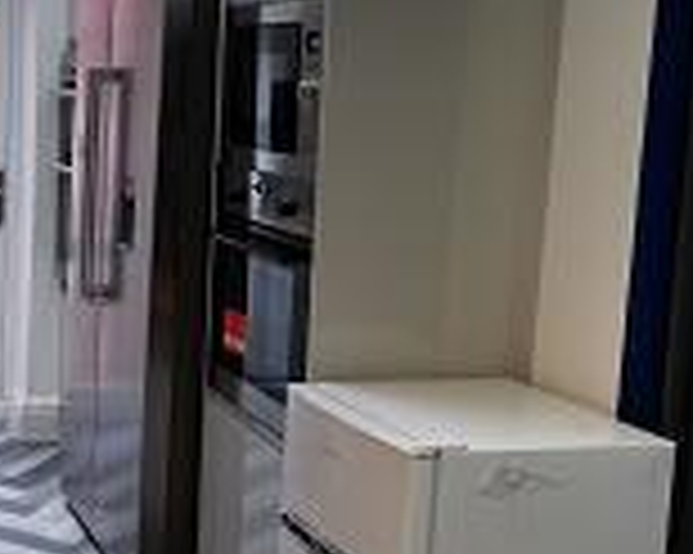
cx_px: -144
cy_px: 270
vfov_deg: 25.0
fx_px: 1250
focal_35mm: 61
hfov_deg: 27.2
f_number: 2.2
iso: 160
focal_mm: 2.35
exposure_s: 1/50
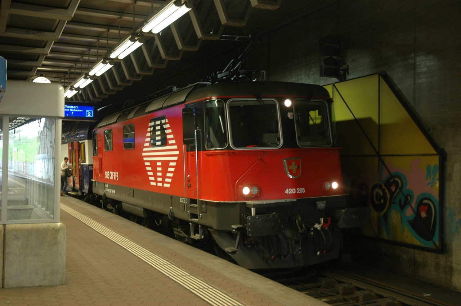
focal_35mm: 44
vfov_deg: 30.8
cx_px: 230
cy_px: 153
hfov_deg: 45.0
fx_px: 557
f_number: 4
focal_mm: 29
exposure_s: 1/6
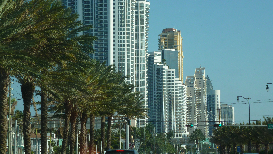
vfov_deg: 9.8
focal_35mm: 124
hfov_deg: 17.3
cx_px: 136
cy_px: 59
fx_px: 898
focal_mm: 20.2
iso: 100
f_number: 5.1
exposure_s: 1/400
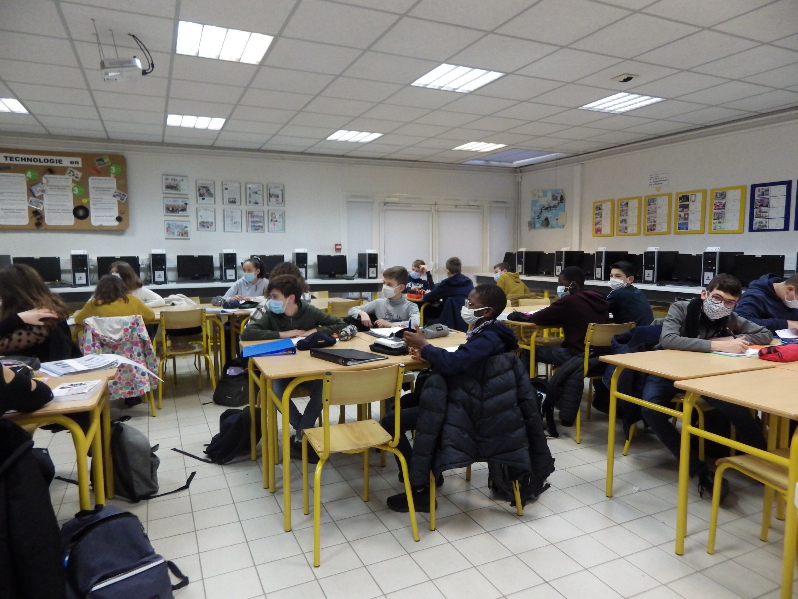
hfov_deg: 76.4
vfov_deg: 61.1
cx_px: 399
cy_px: 300
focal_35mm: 22
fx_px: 507
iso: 320
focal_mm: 4
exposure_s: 1/45
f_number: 3.1
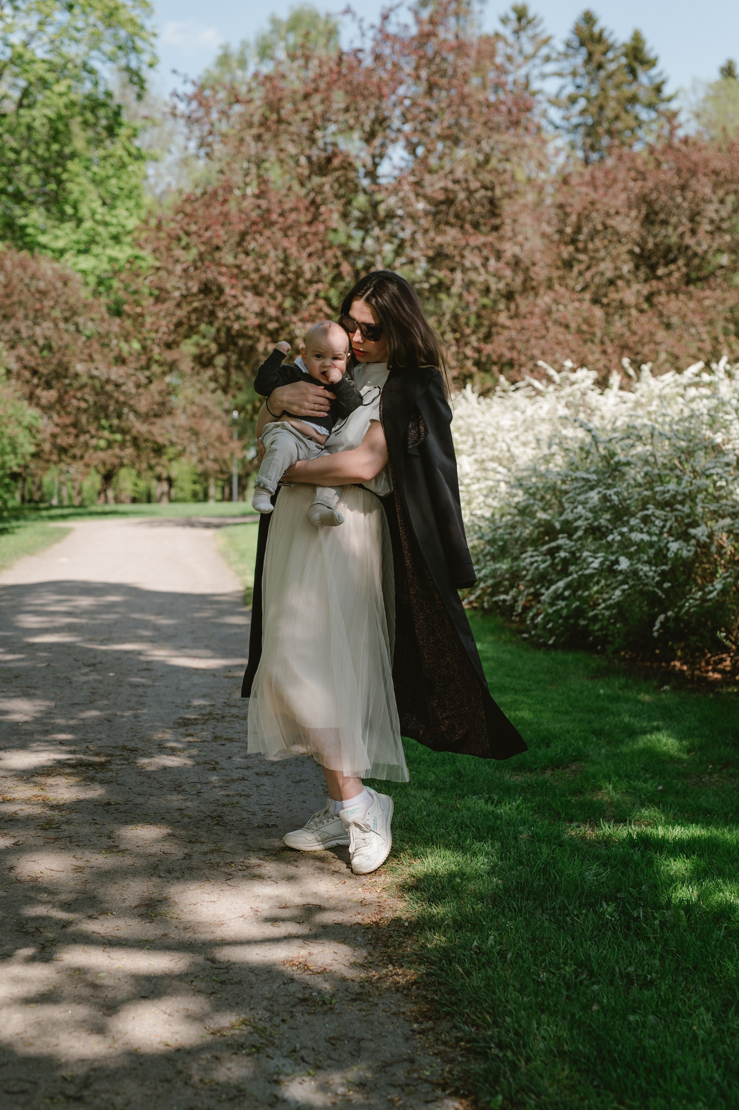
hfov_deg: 27.0
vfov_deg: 39.6
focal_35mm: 50
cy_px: 555
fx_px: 1541
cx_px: 370
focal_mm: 50
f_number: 3.5
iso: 200
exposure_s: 1/1250
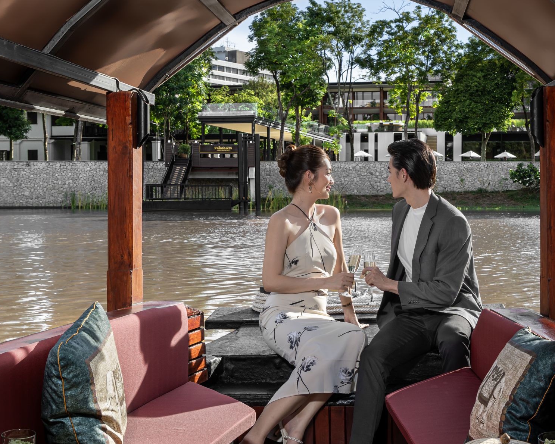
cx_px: 340
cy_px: 224
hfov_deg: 35.2
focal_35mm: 53
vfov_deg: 28.6
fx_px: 871
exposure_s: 1/200
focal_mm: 42
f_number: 11
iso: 400
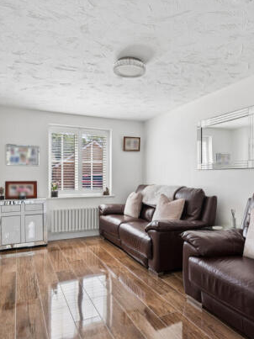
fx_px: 245
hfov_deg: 54.6
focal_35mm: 25
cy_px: 180
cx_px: 147
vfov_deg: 69.3
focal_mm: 16
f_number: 8
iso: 100
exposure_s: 1/10
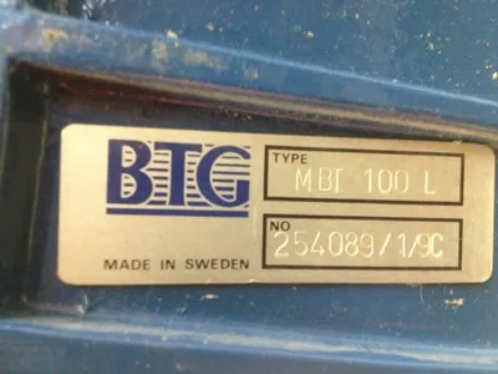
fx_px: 504
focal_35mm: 35
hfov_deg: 52.6
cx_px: 249
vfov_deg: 40.7
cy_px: 187
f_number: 2.4
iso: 400
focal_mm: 4.28
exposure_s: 1/17
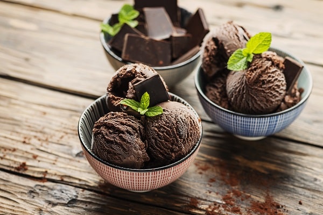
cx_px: 162
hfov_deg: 19.5
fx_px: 942
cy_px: 108
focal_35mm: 105
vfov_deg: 13.0
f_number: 6.3
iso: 200
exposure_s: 1/160
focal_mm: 105
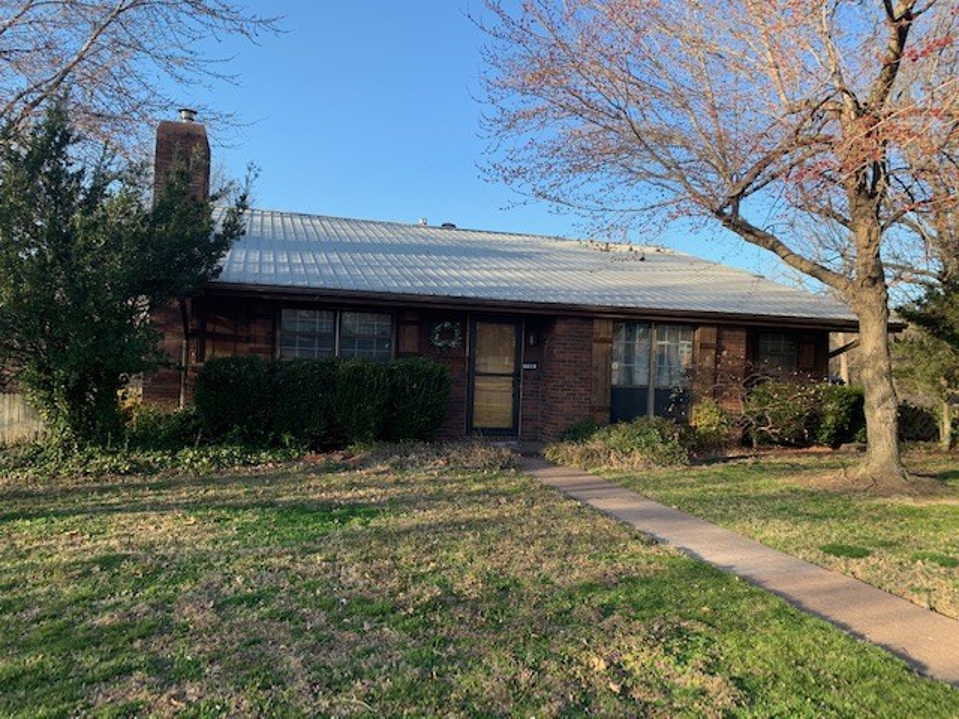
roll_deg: -1.2
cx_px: 480
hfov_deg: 67.3
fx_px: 720
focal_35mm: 26
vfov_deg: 53.1
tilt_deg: -1.6
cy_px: 360
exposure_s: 1/555
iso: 25
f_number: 1.8
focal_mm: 4.25
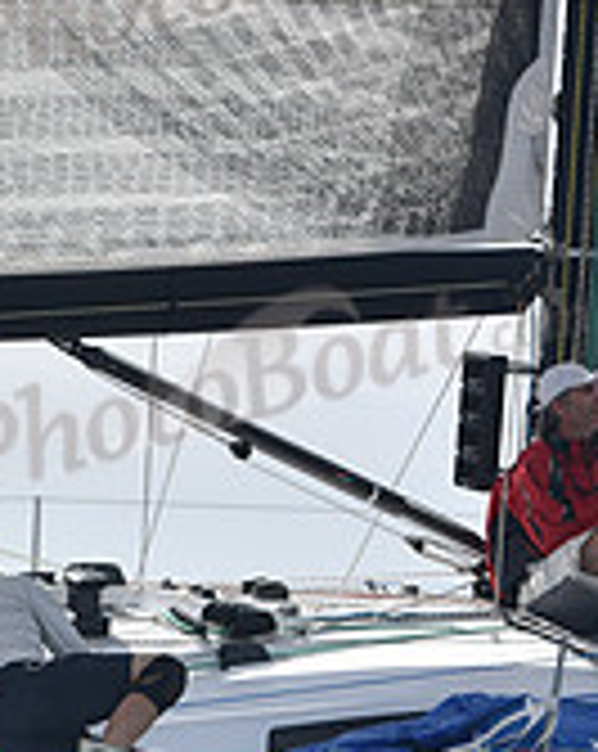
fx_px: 7964
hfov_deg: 4.3
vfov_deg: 5.4
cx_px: -274
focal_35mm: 359
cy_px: 678
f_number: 5
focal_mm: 110
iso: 250
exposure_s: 1/800
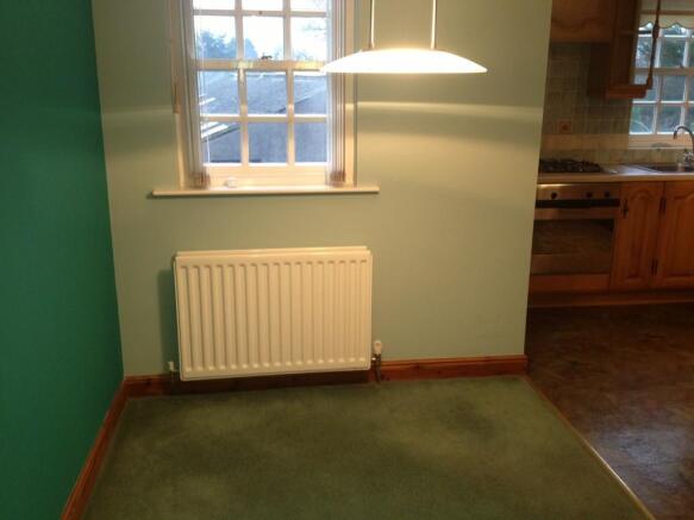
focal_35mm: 35
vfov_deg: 40.7
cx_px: 347
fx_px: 702
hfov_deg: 52.6
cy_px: 260
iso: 125
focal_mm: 4.28
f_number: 2.4
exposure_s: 1/20
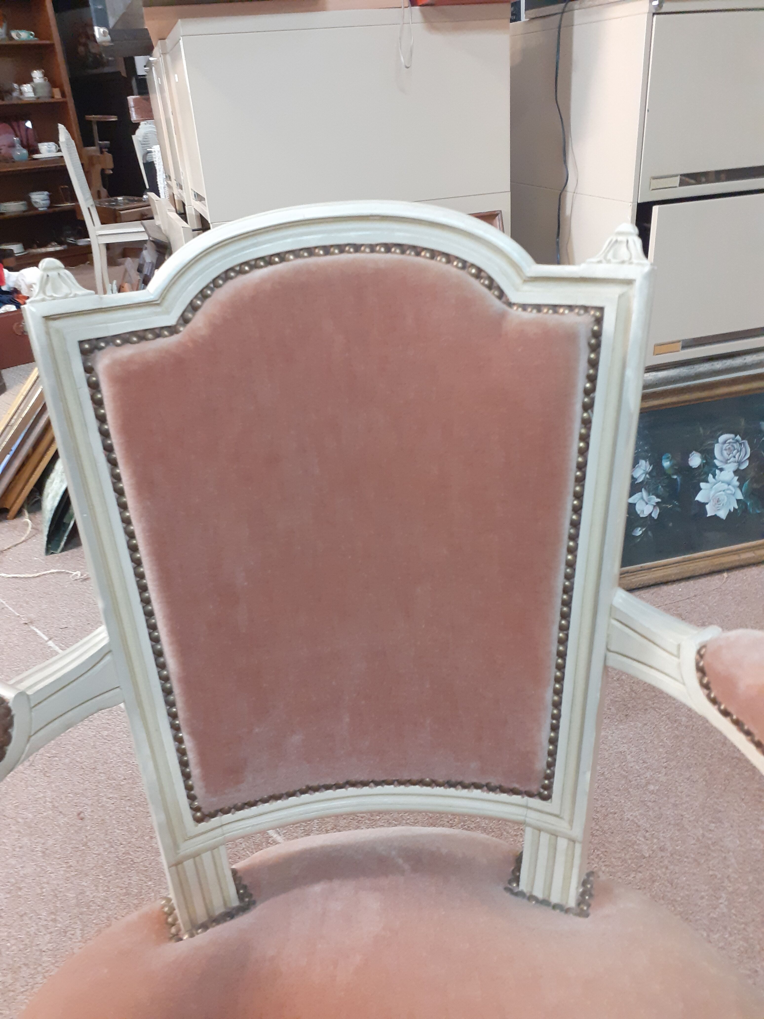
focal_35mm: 27
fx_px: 795
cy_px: 510
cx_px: 382
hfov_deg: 51.4
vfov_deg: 65.3
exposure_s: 1/25
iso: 250
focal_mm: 3.6
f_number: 1.9
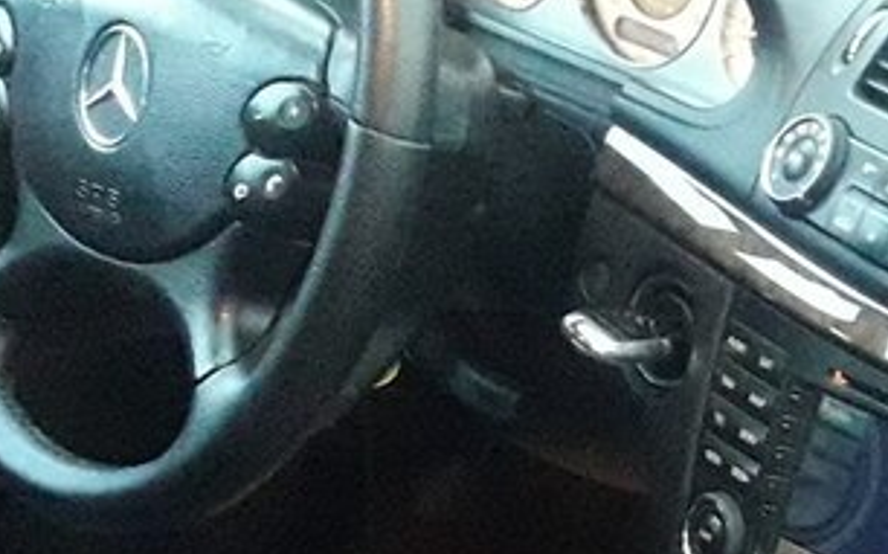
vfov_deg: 19.2
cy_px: 660
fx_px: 1548
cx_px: 847
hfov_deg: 30.2
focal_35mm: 64
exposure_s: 1/17
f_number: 1.9
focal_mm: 3.7
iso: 800
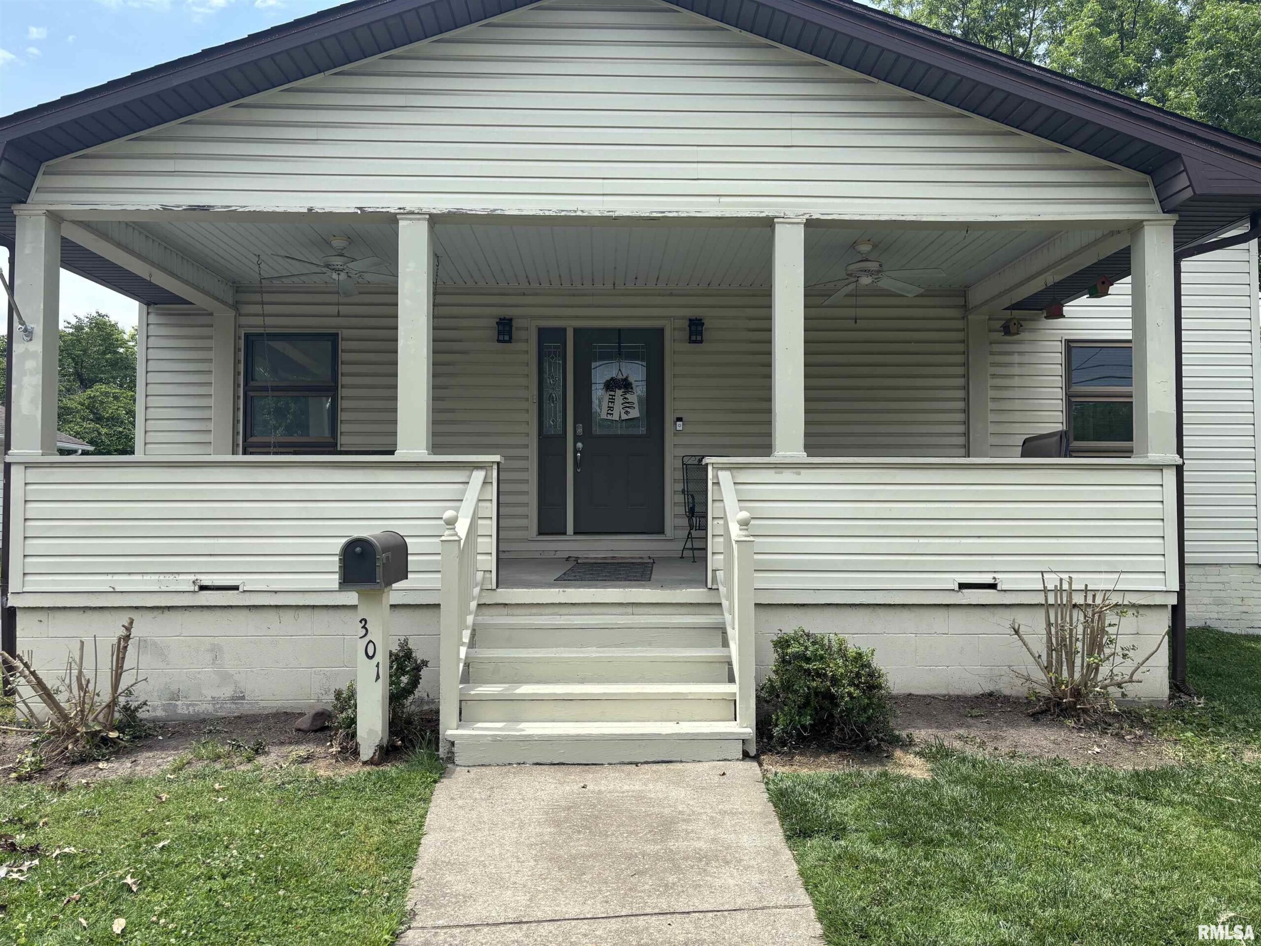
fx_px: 947
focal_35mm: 26
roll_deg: -0.4
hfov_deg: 67.3
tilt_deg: +2.0
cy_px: 473
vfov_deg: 53.1
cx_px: 630
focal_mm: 5.96
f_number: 1.6
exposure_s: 1/2398
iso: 50
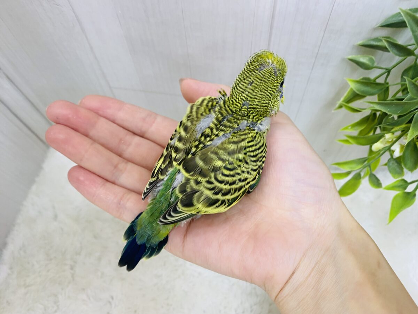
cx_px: 209
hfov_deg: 69.4
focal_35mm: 25
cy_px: 157
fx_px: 302
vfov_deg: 54.9
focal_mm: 4.25
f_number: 1.8
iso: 80
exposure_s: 1/50
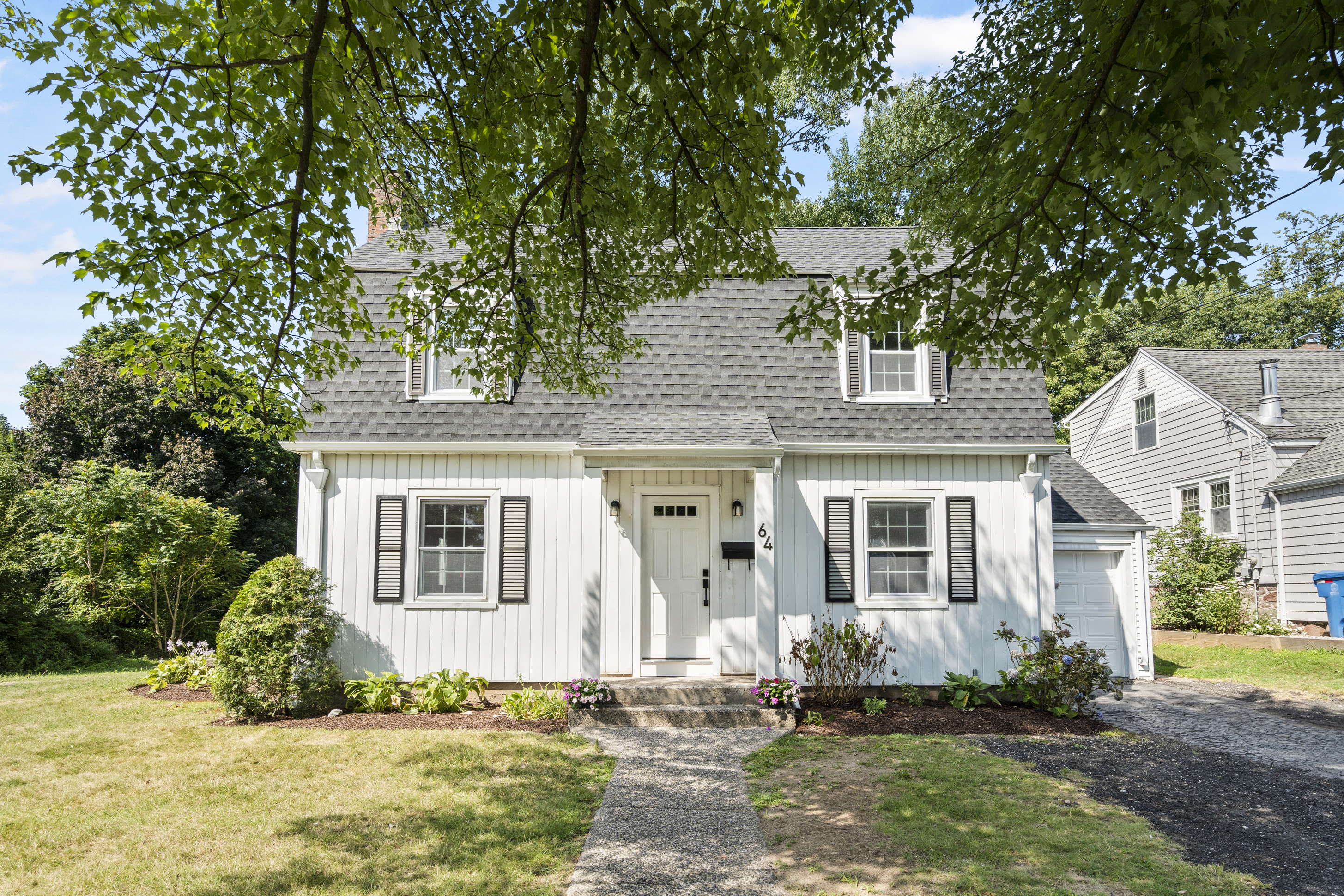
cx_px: 695
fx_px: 709
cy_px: 466
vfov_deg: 64.5
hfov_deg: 86.9
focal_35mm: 19
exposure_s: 1/40
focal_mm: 18
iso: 200
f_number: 9
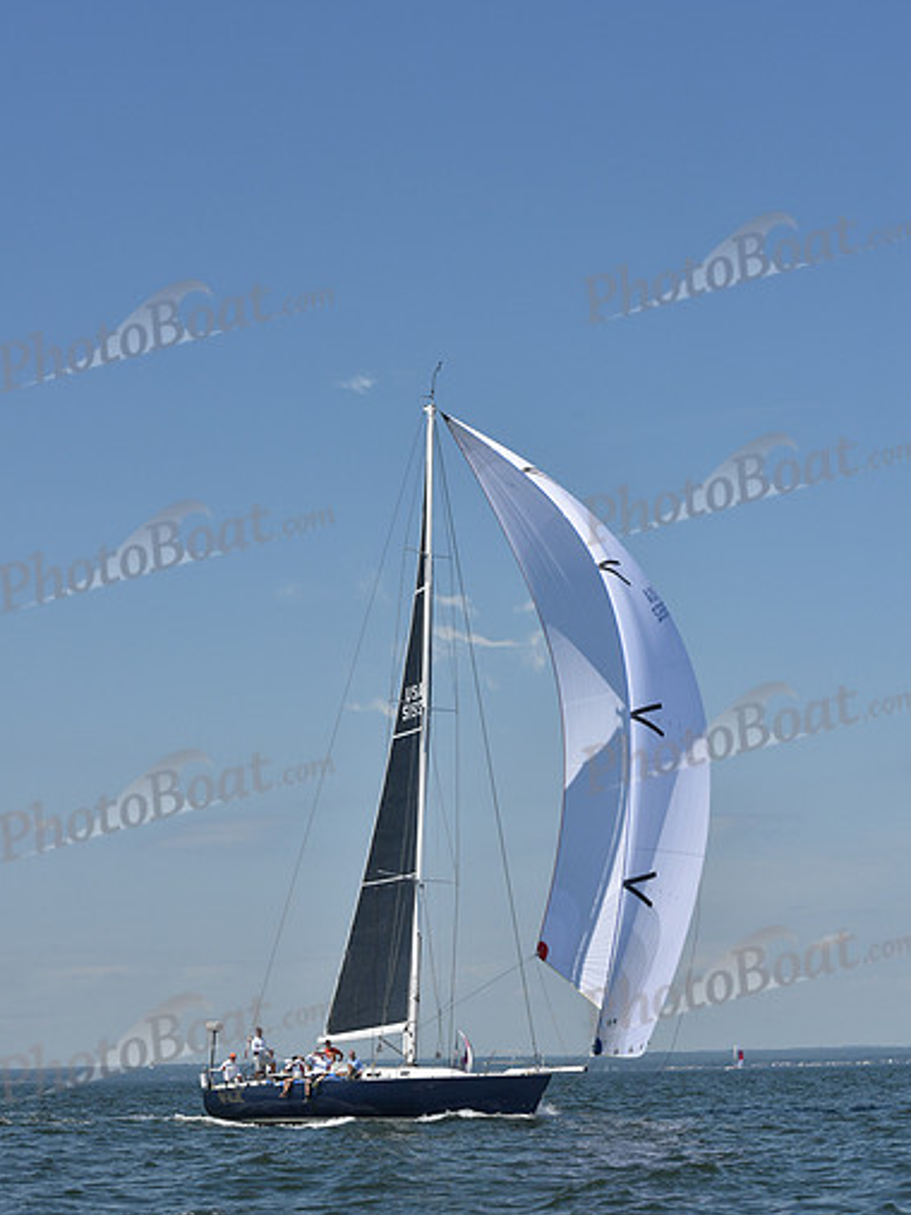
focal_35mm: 77
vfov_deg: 25.3
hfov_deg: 19.1
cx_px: 459
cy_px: 642
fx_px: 2703
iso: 250
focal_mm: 70
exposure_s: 1/1250
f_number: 9
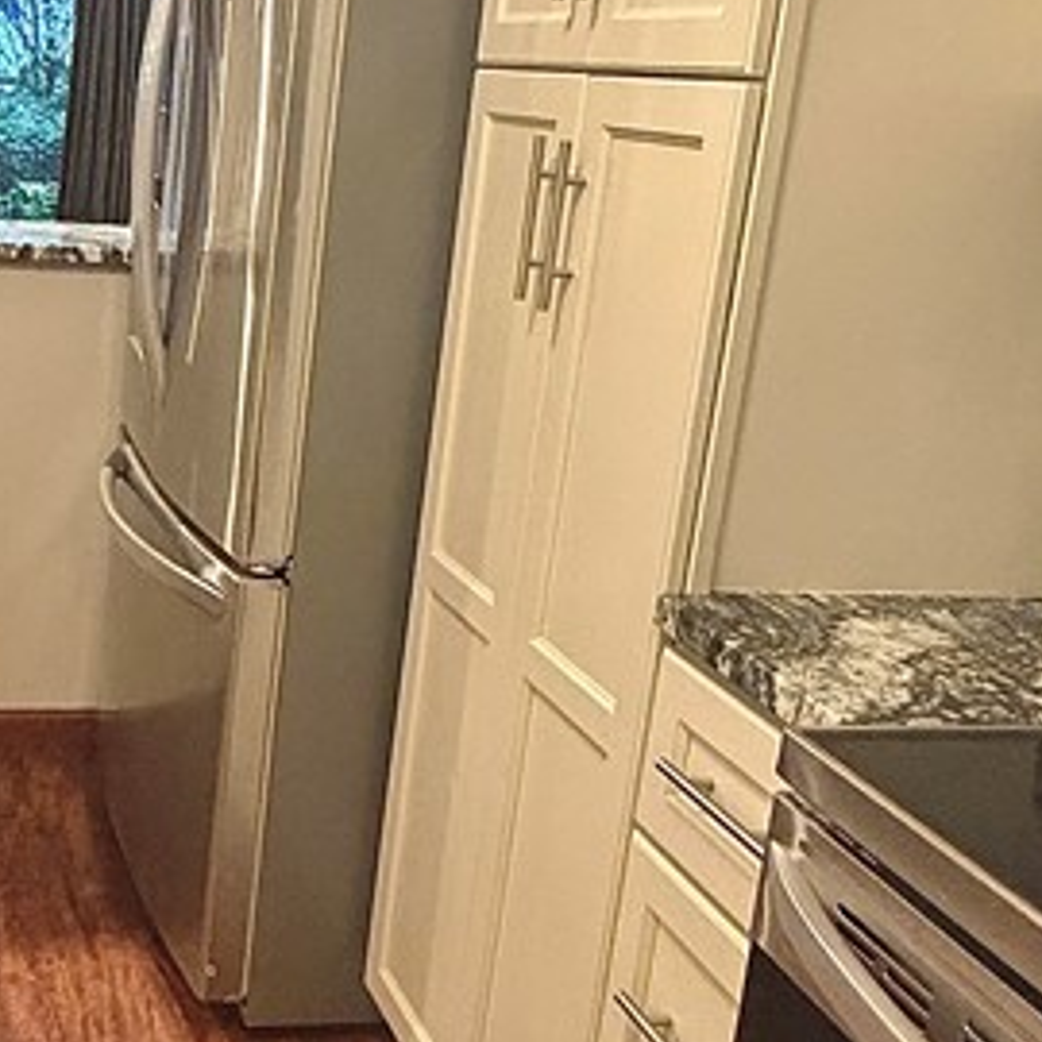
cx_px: 96
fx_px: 1601
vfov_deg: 36.0
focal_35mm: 47
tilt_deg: -13.5
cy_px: 432
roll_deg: -4.1
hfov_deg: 34.0
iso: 800
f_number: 2.2
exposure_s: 1/60
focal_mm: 2.22
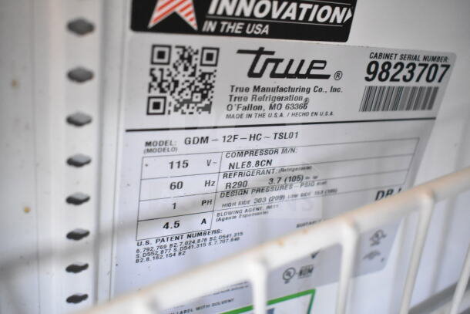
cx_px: 235
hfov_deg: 53.1
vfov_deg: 36.9
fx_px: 470
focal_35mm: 36
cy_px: 157
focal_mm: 24
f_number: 4
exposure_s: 1/40
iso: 6400
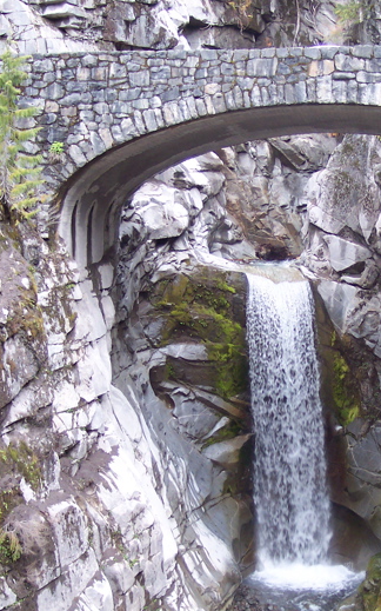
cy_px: 369
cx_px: 306
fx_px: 1031
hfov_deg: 20.7
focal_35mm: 62
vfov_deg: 32.9
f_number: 2.8
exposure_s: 1/125
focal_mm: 8
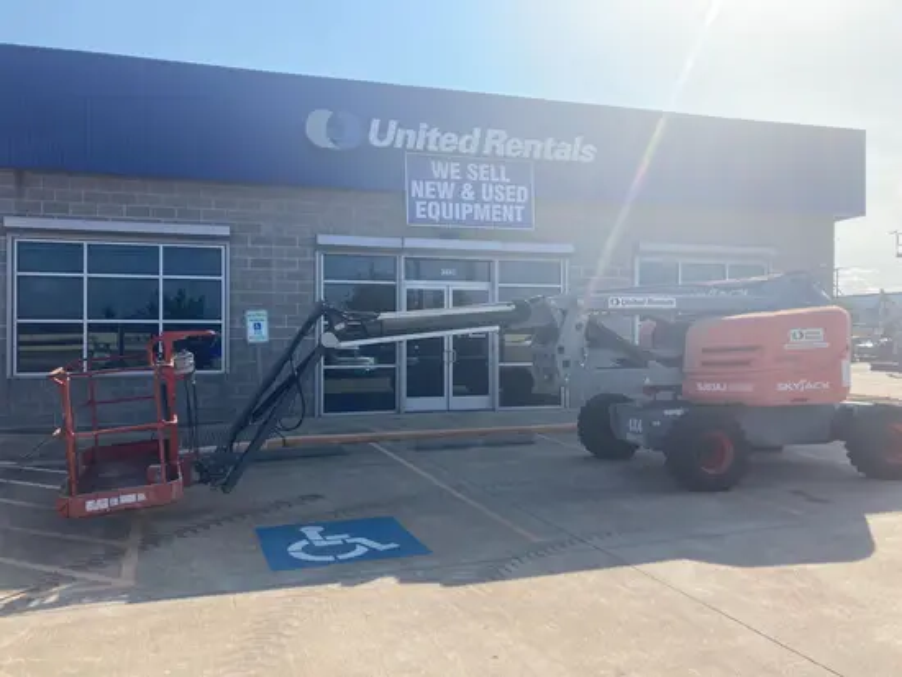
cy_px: 338
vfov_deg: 49.8
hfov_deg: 63.4
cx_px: 451
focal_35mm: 28
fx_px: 730
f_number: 1.8
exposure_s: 1/1869
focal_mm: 3.99
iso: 20
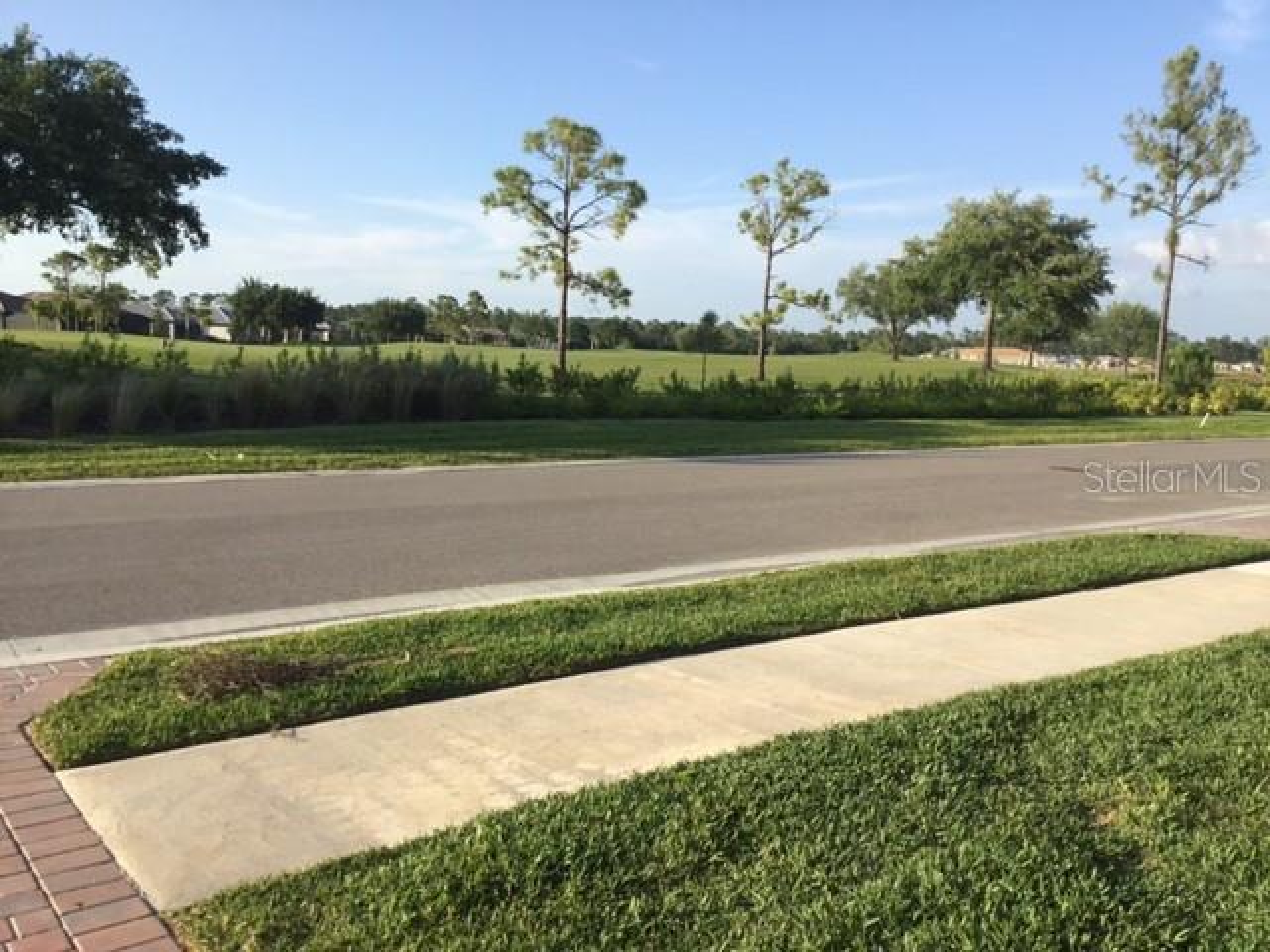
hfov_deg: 58.4
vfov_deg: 45.4
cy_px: 476
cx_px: 635
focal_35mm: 31
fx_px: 1137
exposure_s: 1/741
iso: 25
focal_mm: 3.3
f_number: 2.4
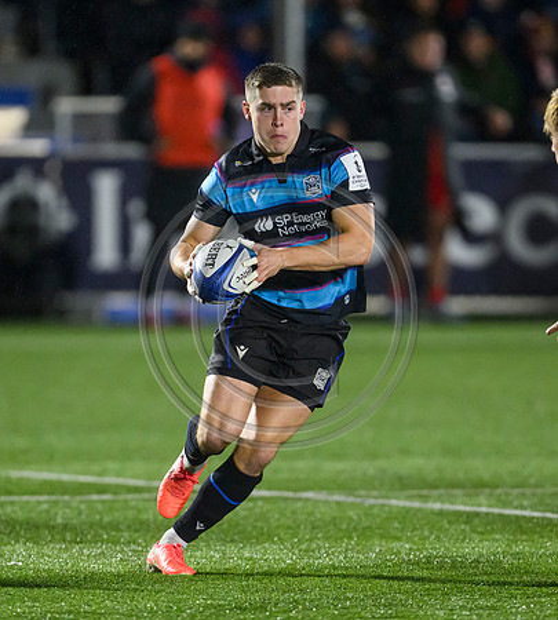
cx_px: 292
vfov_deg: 2.7
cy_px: 327
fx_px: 12996
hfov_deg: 2.5
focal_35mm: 674
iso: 6400
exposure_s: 1/2500
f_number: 3.2
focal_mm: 400
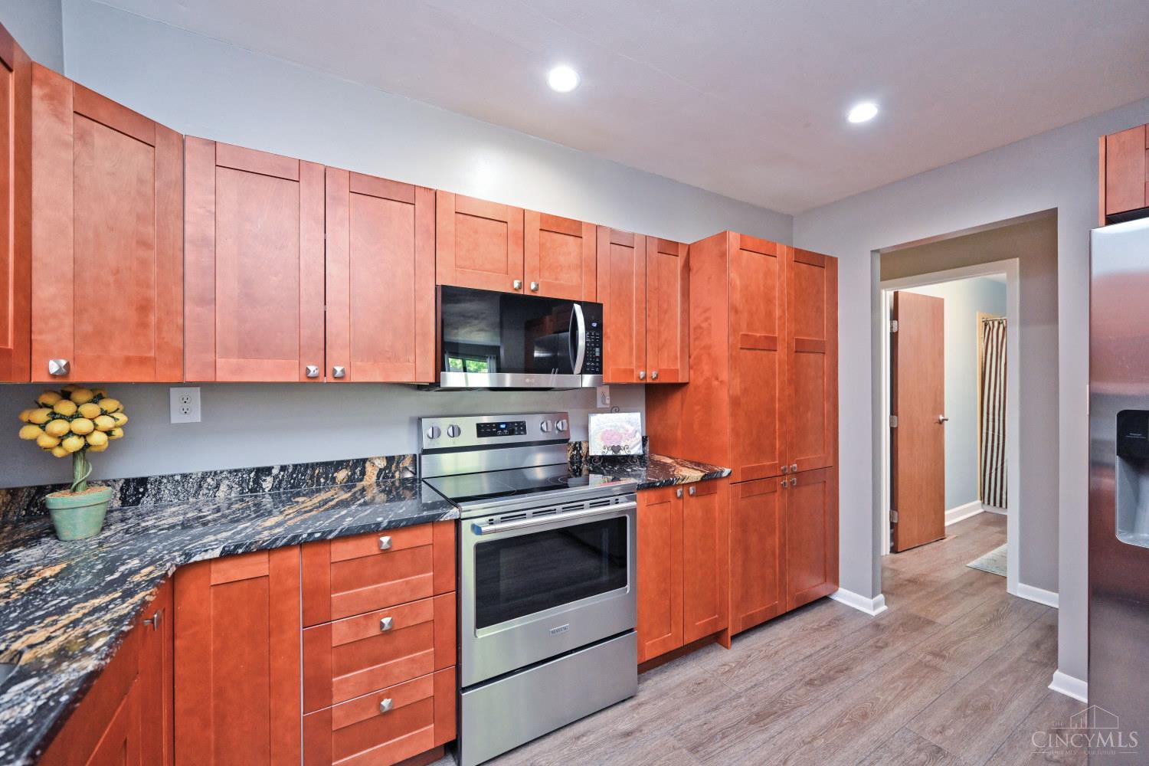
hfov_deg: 104.3
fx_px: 447
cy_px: 383
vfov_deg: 81.2
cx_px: 574
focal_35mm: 14
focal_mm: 14
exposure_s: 1/60
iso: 1250
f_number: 4
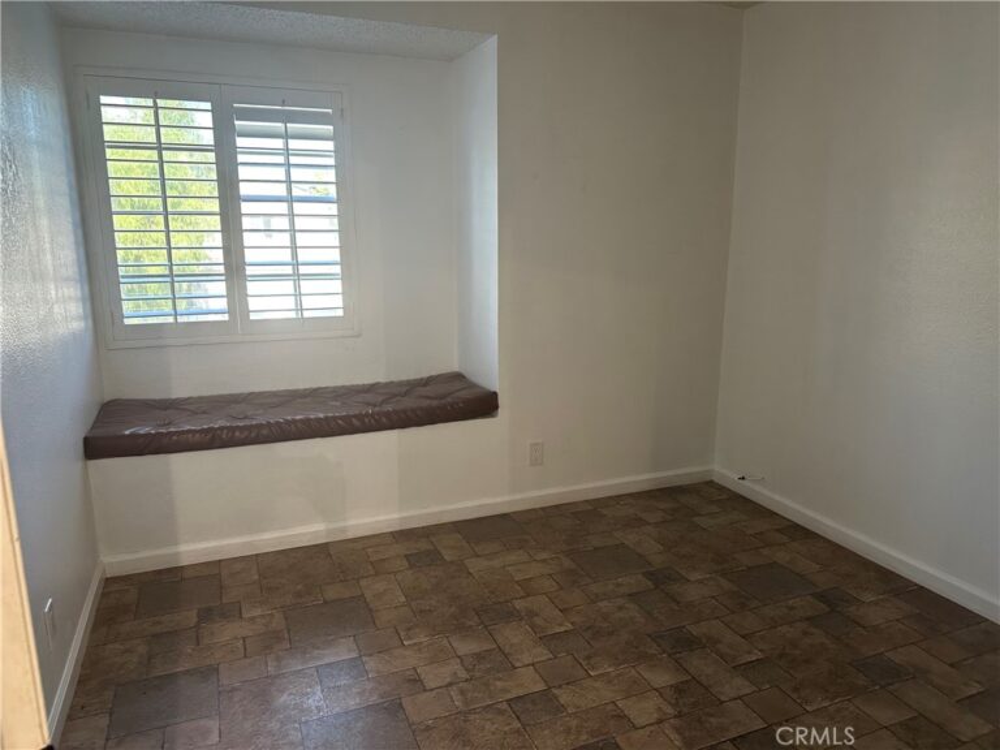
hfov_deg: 71.6
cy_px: 375
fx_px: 693
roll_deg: +0.2
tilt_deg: -11.8
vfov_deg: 56.8
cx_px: 500
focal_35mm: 24
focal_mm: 6.86
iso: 320
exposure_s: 1/60
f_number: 1.78
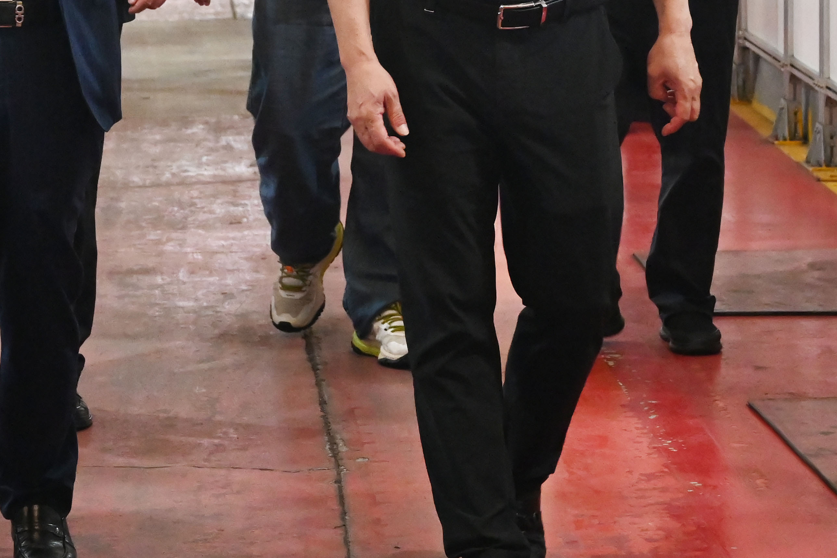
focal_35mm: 157
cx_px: 34
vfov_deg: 8.6
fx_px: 3650
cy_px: -120
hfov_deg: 12.9
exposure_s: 1/100
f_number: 5
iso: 3200
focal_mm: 49
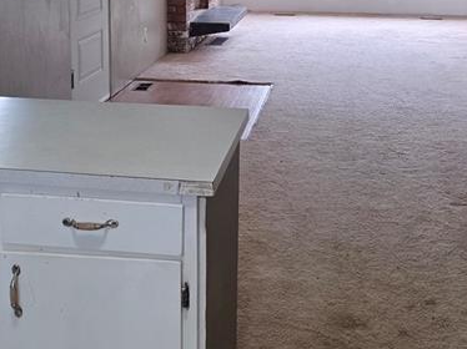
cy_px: 41
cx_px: 258
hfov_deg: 30.7
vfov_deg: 22.7
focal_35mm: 63
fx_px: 849
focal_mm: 6.3
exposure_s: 1/120
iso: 125
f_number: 1.7
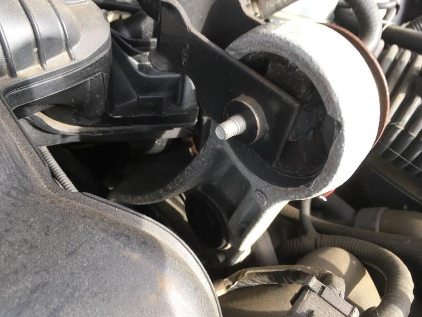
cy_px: 158
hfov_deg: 61.7
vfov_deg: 48.2
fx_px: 354
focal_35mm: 29
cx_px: 211
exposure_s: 1/120
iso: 25
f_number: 2.2
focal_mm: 4.15
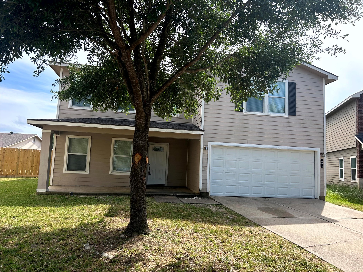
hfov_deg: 67.3
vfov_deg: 53.1
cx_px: 182
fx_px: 273
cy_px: 136
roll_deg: -2.5
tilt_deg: +6.1
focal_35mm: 26
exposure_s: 1/1869
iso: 50
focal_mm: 5.7
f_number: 1.5
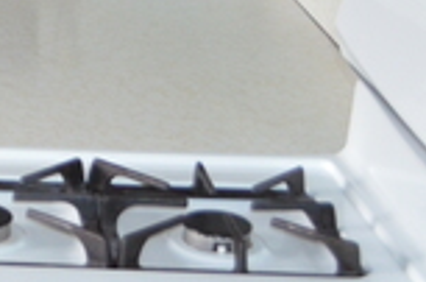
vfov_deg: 9.4
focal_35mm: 138
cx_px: -315
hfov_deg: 13.5
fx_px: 1628
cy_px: -246
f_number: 4
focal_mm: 22
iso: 1800
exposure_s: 1/60
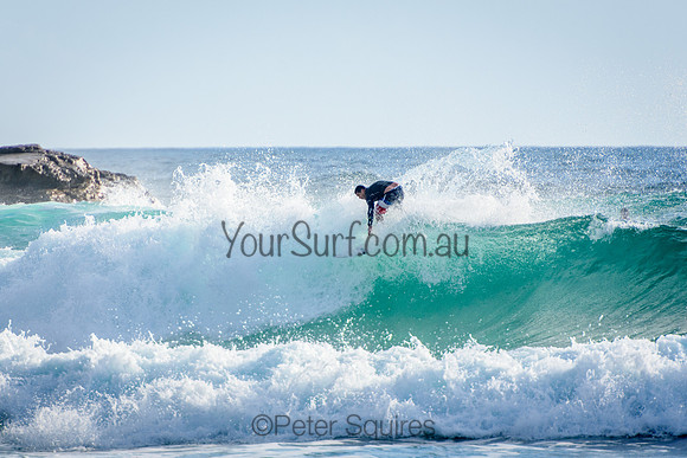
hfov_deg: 3.4
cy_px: 229
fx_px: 11653
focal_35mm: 611
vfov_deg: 2.3
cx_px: 344
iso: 360
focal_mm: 400
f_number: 5.6
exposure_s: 1/2000
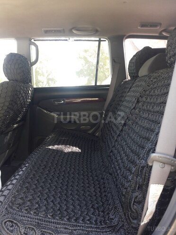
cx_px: 88
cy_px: 118
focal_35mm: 28
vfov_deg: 63.4
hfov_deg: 49.7
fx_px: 190
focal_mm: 3.7
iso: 80
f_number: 1.9
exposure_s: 1/33
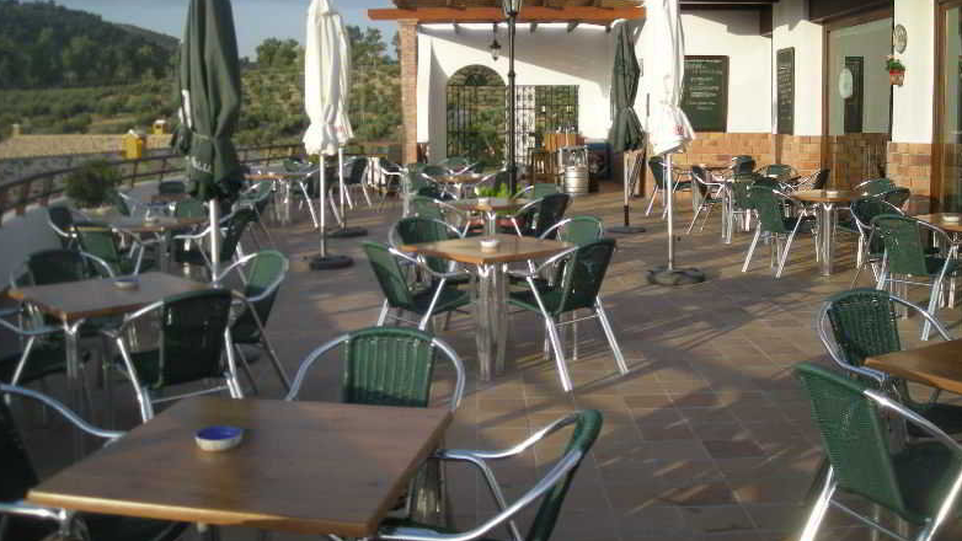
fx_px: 995
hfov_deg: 51.6
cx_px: 476
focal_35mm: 39
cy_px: 188
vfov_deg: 30.3
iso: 50
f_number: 2.8
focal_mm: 5.7
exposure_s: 1/484
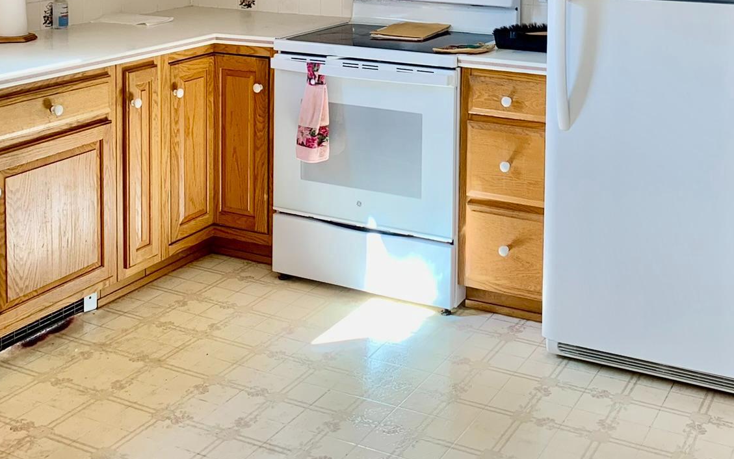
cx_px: 433
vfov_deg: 24.4
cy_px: -27
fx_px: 1000
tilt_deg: -2.8
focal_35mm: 50
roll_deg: -0.7
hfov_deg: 40.2
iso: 50
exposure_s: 1/60
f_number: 1.8
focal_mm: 4.25
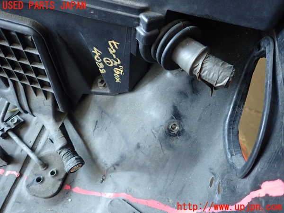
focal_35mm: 25
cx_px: 142
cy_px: 106
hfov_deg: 69.4
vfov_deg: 54.9
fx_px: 205
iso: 320
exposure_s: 1/30
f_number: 2
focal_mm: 4.5
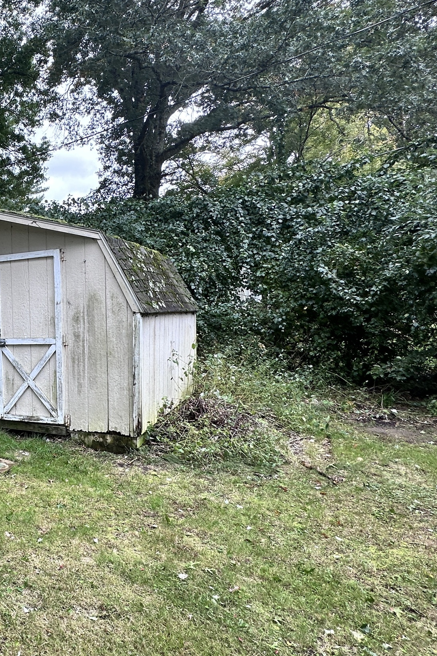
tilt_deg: -4.9
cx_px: -37
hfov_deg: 39.6
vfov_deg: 67.3
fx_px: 492
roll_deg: +2.1
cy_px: 351
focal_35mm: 27
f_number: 2.2
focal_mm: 2.22
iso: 40
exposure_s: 1/99
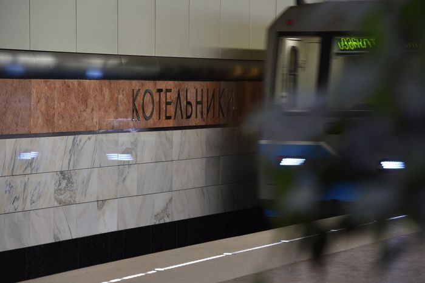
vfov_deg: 8.1
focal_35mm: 170
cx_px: 212
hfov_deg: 12.1
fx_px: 2006
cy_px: 142
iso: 1000
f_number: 6.3
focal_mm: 170
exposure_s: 1/40
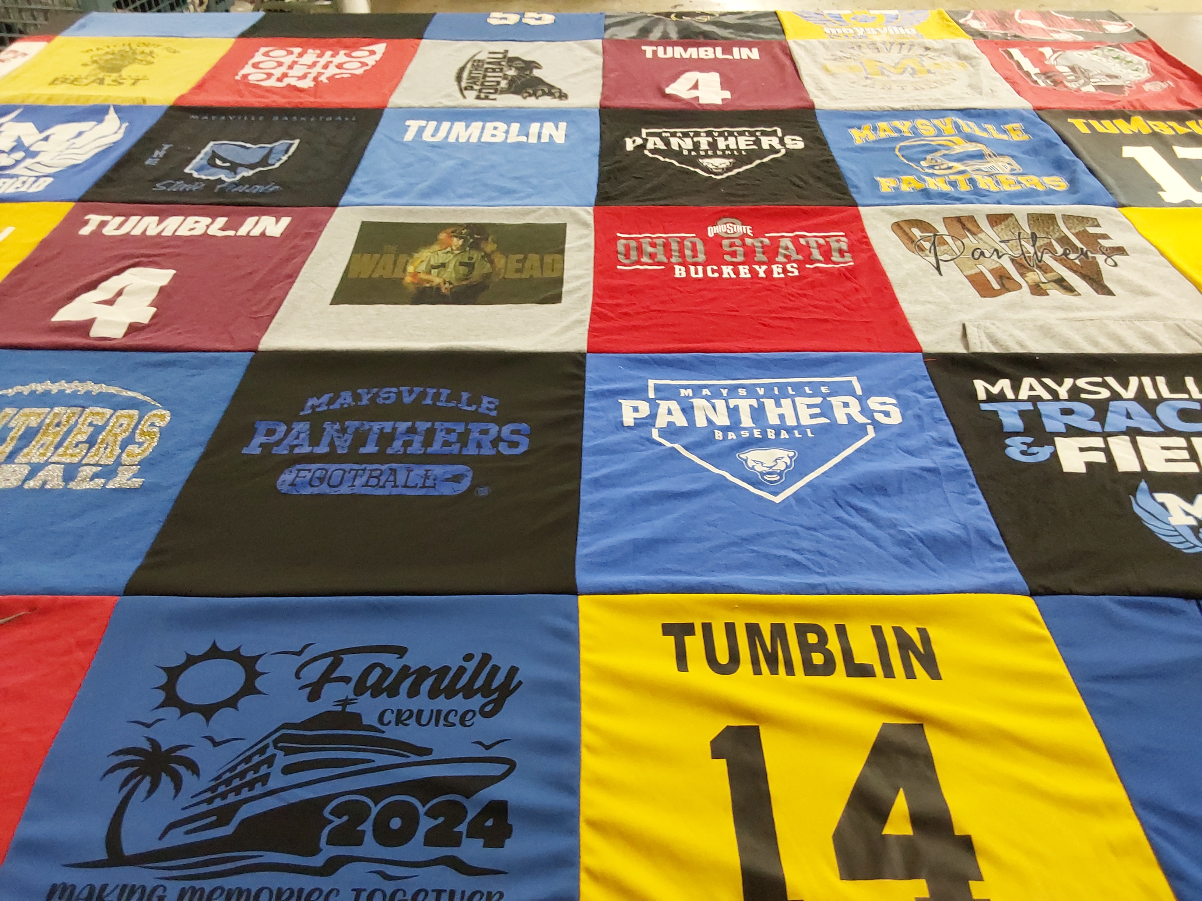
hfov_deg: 63.4
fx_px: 972
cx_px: 601
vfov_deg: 49.7
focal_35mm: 28
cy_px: 450
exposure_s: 1/60
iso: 200
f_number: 1.9
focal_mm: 2.91
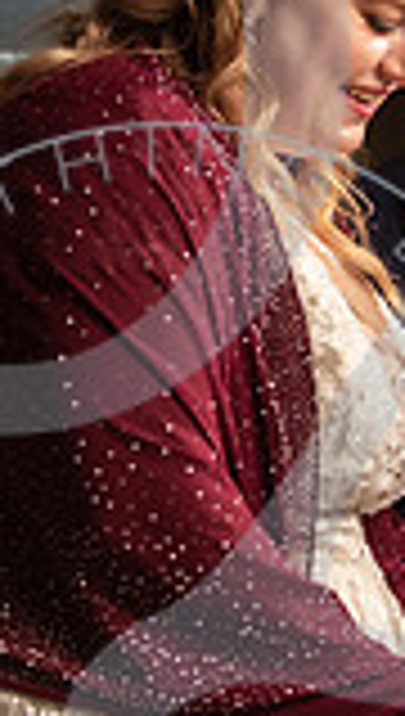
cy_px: 198
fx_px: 3933
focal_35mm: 207
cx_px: 374
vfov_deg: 10.4
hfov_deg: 5.9
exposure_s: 1/200
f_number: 2.8
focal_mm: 70
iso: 200
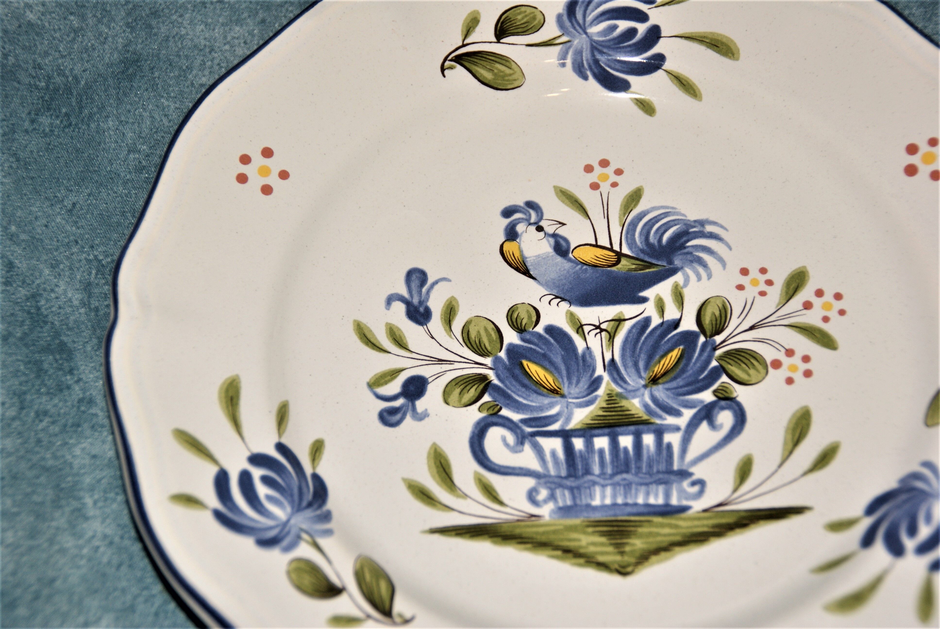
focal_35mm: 105
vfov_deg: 13.1
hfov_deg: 19.4
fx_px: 2745
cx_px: 470
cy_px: 314
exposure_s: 1/100
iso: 400
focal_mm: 70
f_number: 5.6
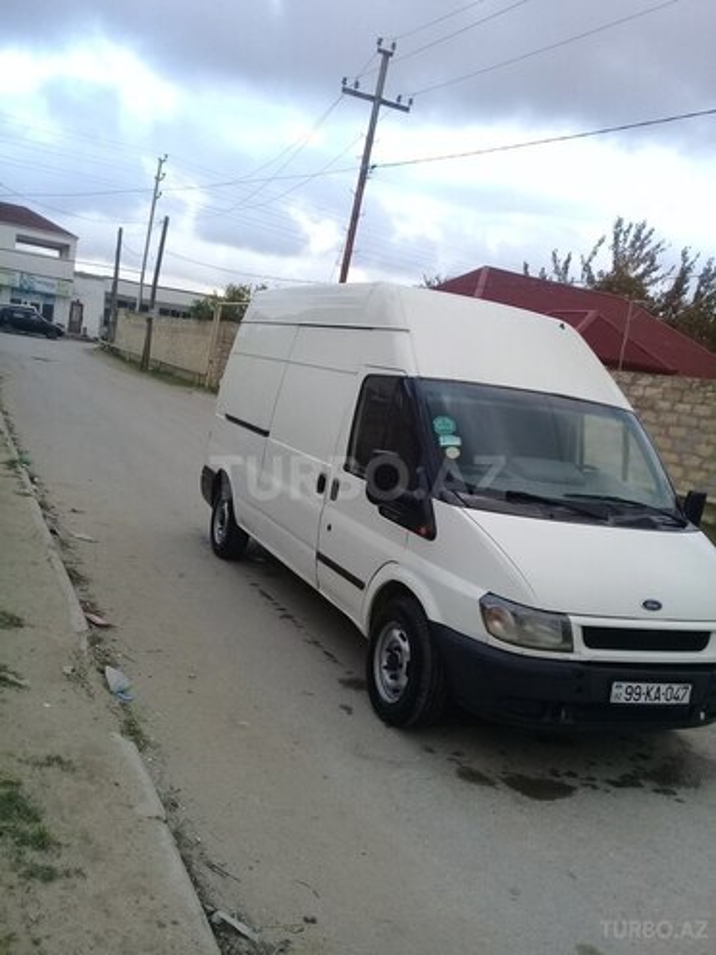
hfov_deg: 45.4
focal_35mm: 31
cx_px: 358
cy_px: 478
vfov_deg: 58.4
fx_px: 855
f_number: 2.2
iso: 50
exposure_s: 1/114
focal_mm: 3.3
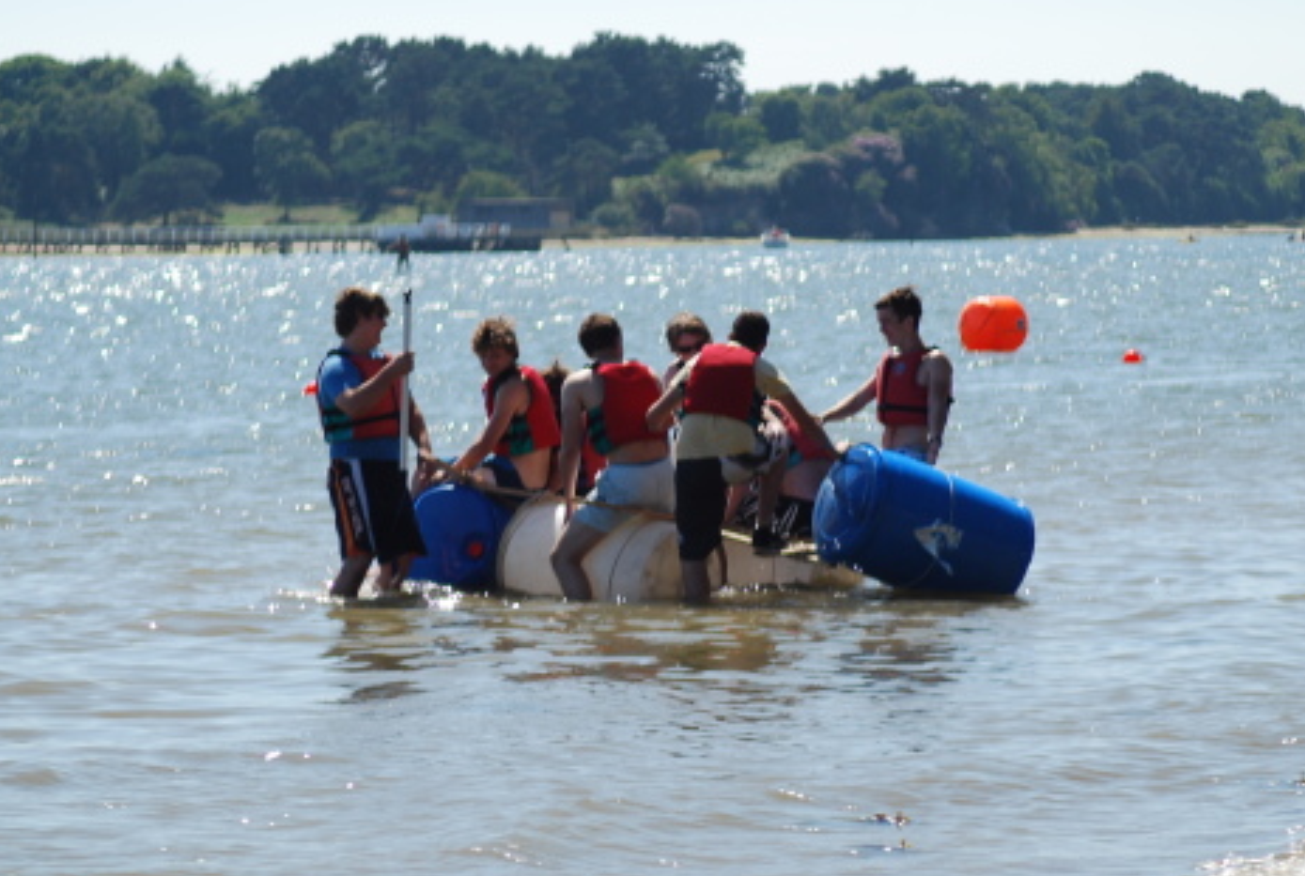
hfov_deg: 10.3
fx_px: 7230
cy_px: 431
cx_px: 674
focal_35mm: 199
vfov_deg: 6.9
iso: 200
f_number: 5.6
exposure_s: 1/500
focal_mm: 120
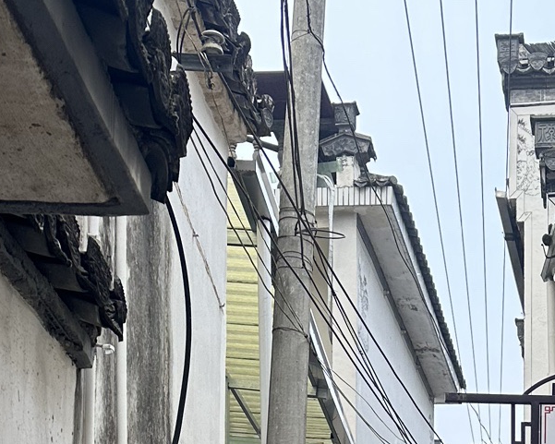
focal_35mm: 78
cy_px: 692
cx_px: 473
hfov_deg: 23.9
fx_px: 1281
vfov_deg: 17.4
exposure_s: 1/370
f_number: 1.78
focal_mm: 6.86
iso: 80
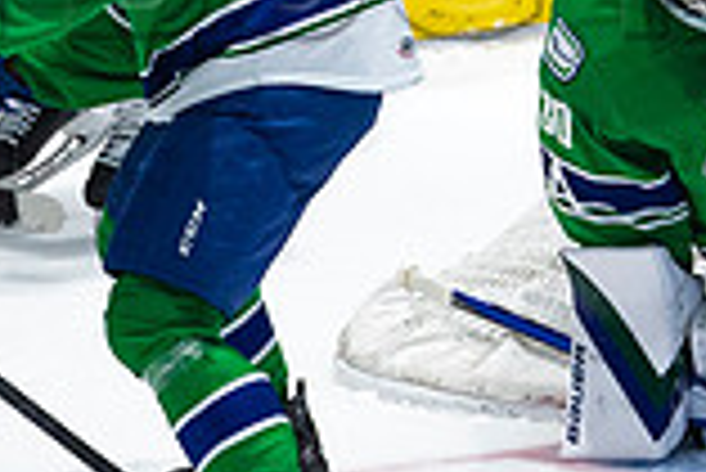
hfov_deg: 1.6
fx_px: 24575
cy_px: -207
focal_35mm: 1252
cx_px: 639
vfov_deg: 1.1
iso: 1250
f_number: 2.8
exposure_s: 1/1250
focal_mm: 200
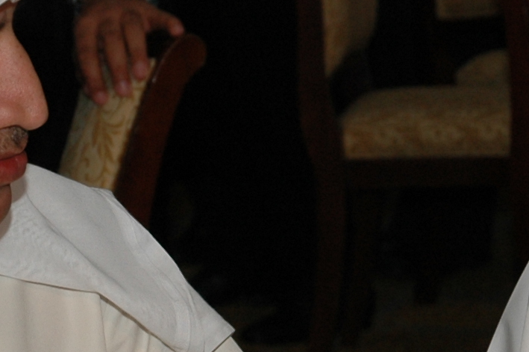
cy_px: 301
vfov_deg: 4.9
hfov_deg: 7.4
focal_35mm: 280
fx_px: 4110
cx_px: 442
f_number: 5
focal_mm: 44
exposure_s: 1/60
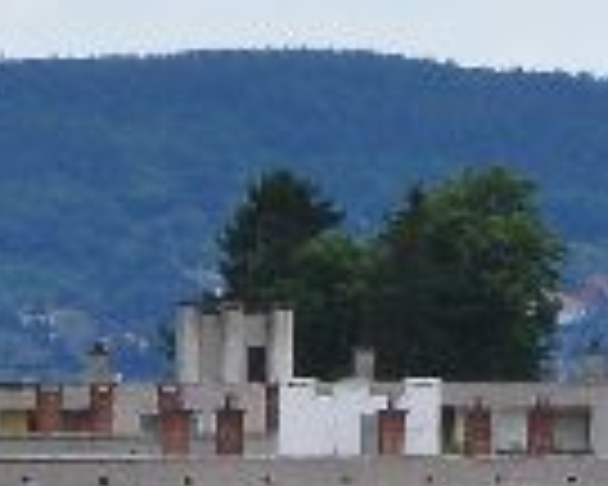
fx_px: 14369
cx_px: 1860
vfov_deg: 1.9
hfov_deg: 2.4
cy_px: -68
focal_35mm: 799
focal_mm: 75
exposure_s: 1/60
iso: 200
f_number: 25
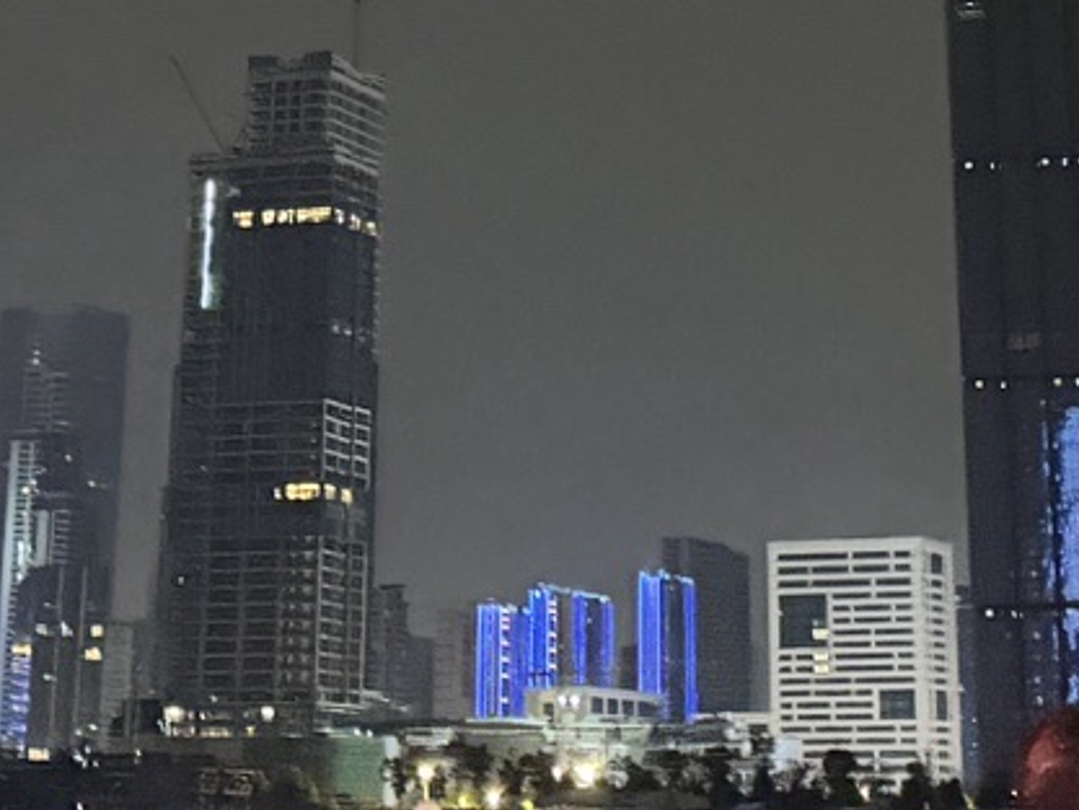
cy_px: -991
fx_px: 3586
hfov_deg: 17.1
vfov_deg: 11.2
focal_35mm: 115
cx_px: 624
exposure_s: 1/30
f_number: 1.78
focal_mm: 6.86
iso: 1600
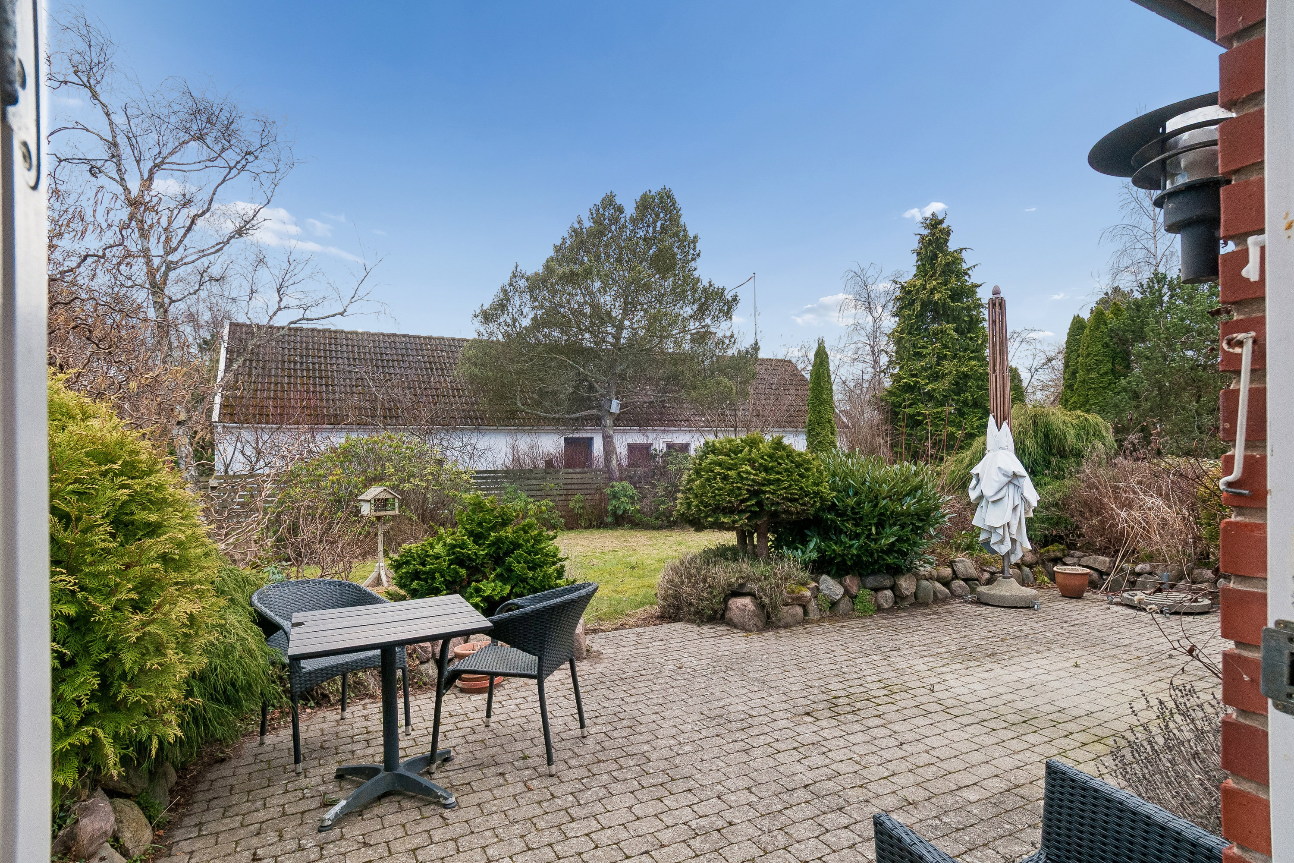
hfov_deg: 90.0
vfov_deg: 67.4
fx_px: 647
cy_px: 432
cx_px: 647
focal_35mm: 18
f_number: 11
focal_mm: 12
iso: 320
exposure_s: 1/200
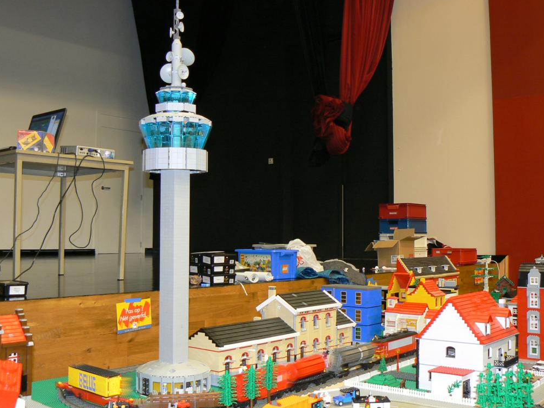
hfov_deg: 47.9
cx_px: 277
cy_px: 207
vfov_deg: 36.8
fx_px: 613
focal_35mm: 39
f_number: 2.8
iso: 100
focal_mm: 6
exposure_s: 1/8
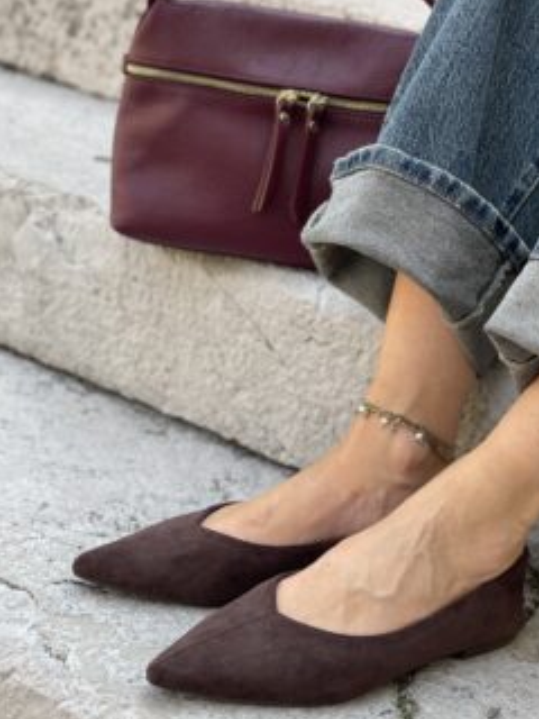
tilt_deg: -19.7
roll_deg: -8.3
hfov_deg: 22.6
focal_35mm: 65
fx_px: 1349
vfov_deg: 29.8
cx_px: 292
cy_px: 357
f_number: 2
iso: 25
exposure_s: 1/219
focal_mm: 6
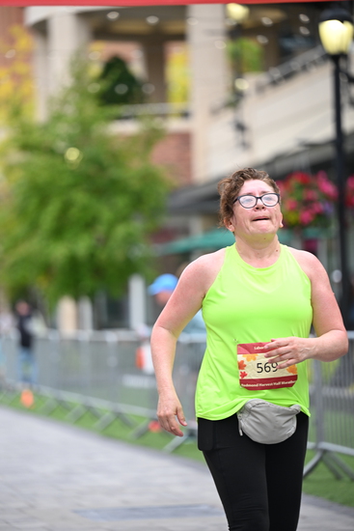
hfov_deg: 9.5
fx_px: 2137
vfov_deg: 14.1
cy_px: 266
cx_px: 177
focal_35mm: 145
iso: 640
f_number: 2.8
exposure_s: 1/1600
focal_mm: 145
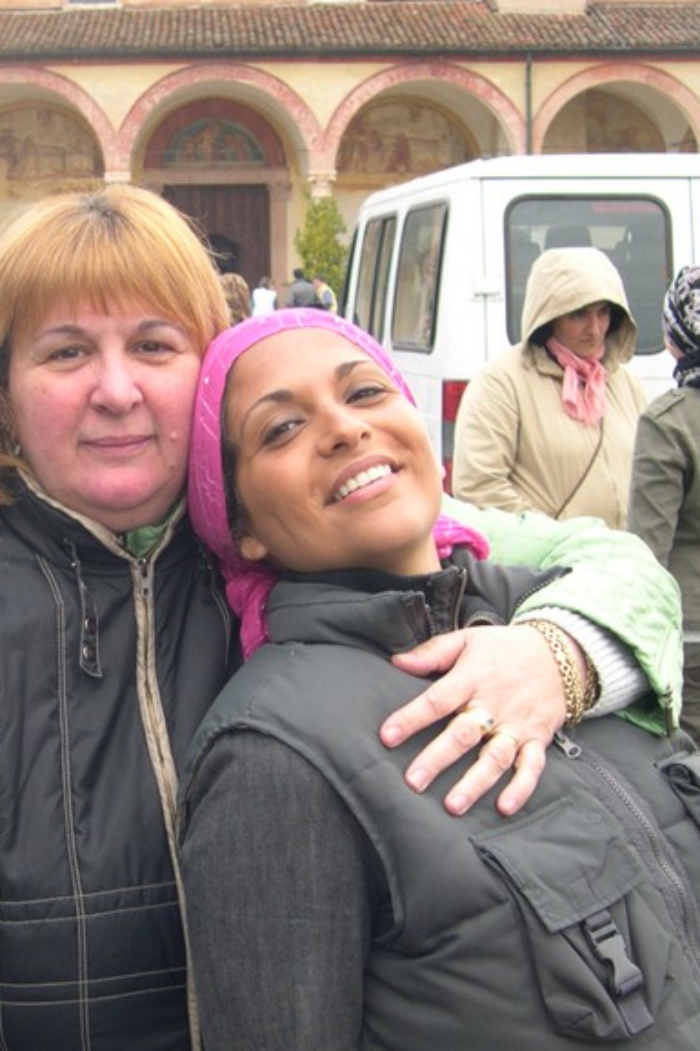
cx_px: 107
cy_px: 607
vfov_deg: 28.8
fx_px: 2043
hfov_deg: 19.2
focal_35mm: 70
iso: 100
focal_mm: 8
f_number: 2.8
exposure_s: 1/153
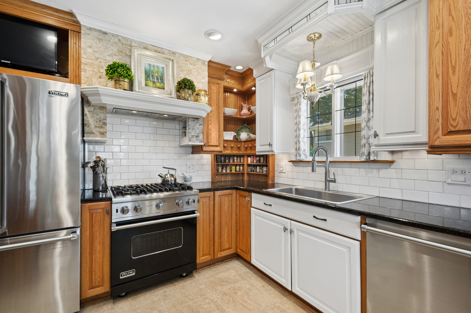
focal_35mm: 15
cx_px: 236
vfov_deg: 77.2
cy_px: 156
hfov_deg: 100.4
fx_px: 196
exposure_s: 1/20
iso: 400
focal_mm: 10
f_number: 8
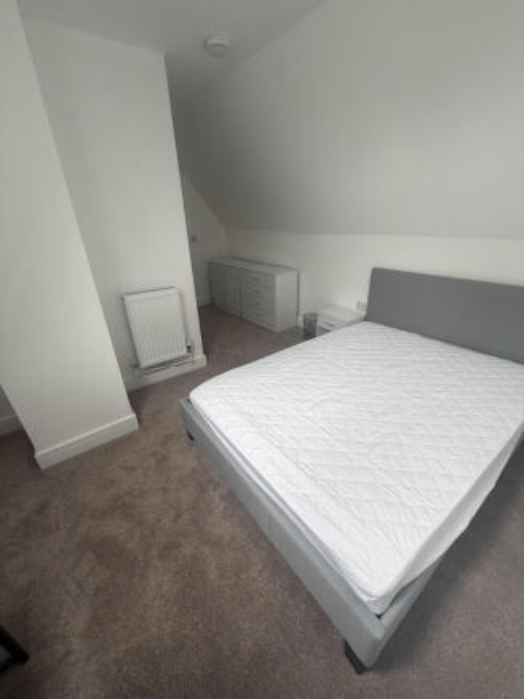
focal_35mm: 14
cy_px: 350
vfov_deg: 102.0
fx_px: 282
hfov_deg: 85.7
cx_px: 262
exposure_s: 1/121
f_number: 2.2
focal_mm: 2.22
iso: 125
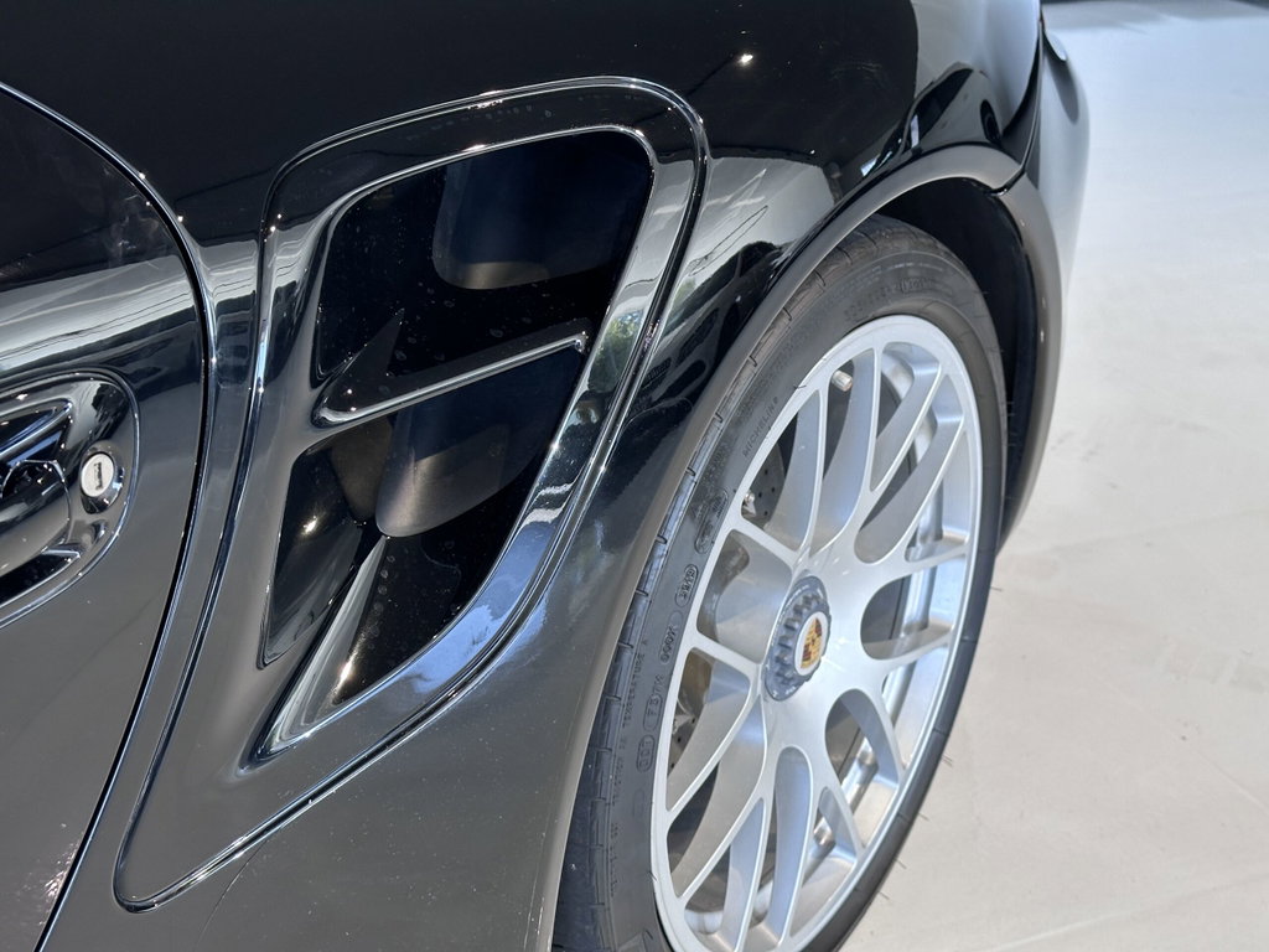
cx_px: 634
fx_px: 1760
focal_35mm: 48
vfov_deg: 30.3
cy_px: 476
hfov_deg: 39.7
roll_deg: -1.7
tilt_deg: -25.0
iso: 64
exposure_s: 1/129
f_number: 1.78
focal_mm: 6.86
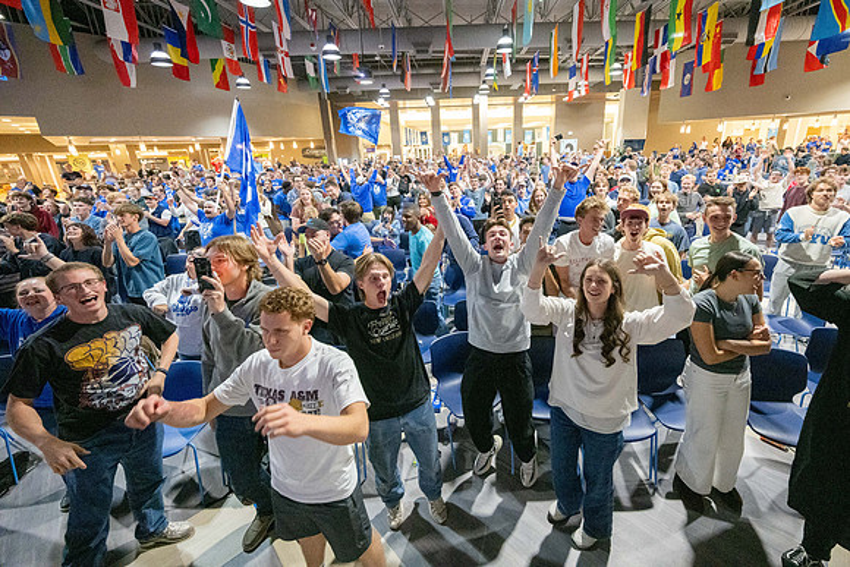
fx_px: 358
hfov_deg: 99.6
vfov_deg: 76.6
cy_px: 260
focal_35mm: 15
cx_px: 460
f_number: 4
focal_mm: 14
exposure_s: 1/250
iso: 10000
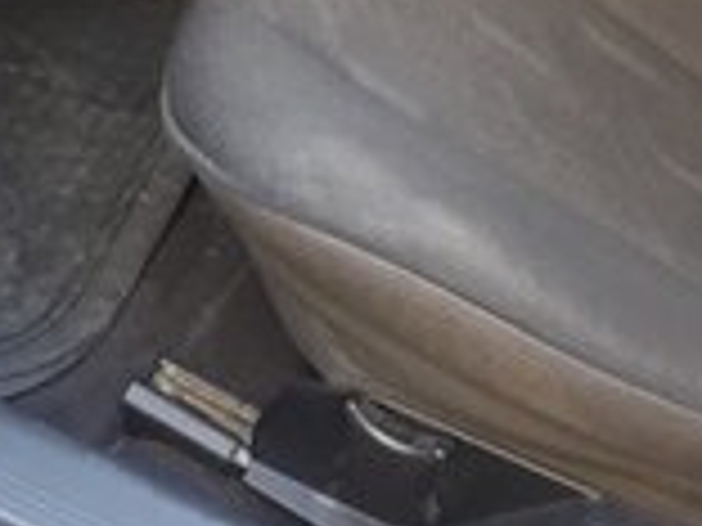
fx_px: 2494
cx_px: 270
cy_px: -353
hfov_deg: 16.0
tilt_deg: -31.4
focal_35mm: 123
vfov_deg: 11.4
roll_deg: -1.4
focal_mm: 4.15
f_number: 2.2
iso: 50
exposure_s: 1/33
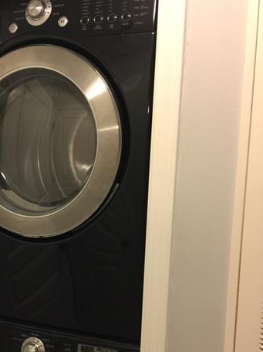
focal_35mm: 49
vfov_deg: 38.5
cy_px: 235
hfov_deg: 28.9
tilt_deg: -6.1
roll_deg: -1.1
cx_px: 47
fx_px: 497
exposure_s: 1/10
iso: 100
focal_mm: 4.15
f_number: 2.2
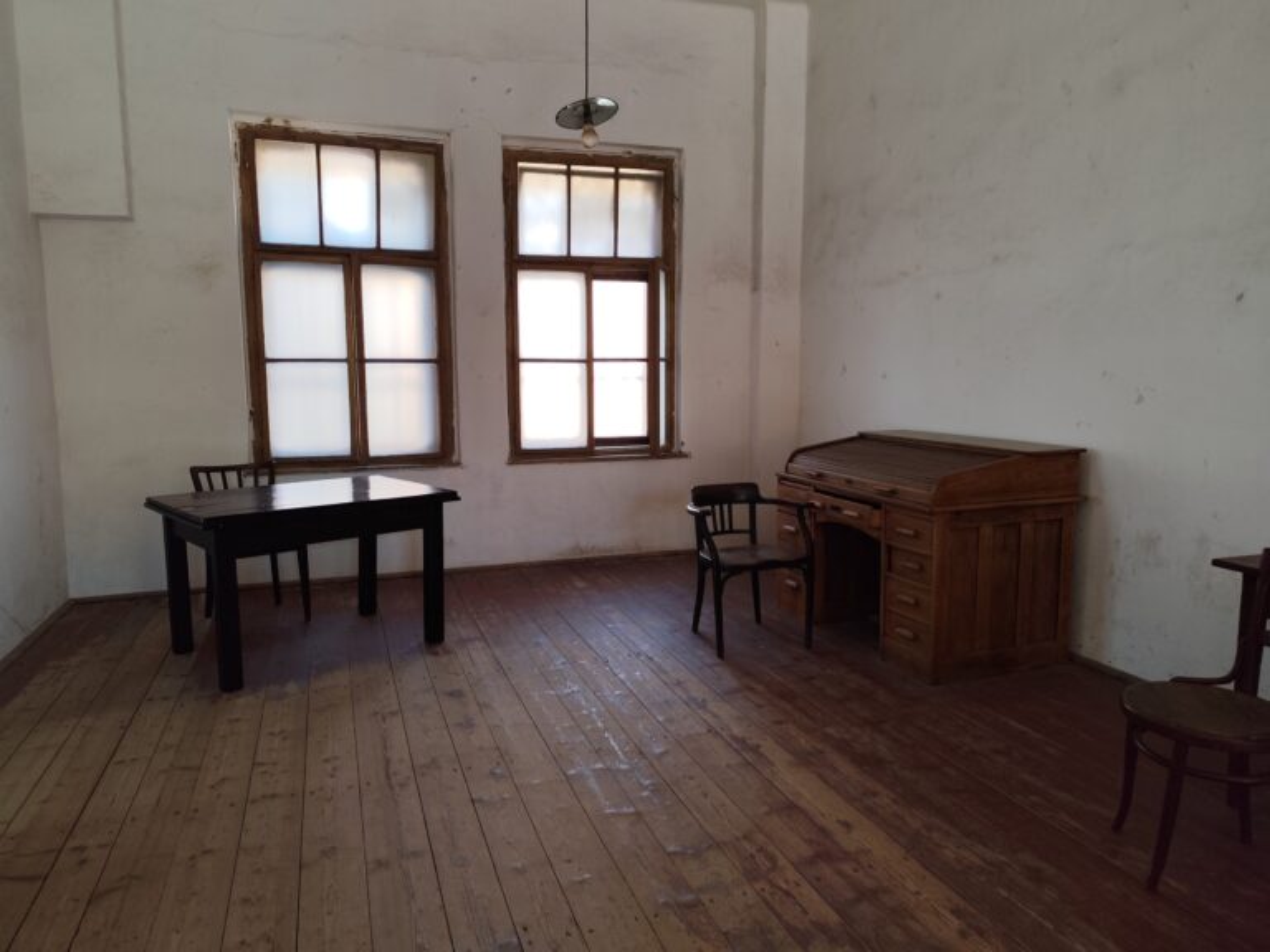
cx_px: 635
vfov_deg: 58.9
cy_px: 476
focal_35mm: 23
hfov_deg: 73.9
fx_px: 844
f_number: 1.65
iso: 125
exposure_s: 1/100
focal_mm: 6.19
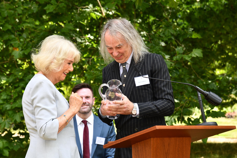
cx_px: 118
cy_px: 79
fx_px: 790
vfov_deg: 11.4
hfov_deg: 17.1
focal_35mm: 120
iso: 800
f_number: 8
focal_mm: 120
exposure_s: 1/250
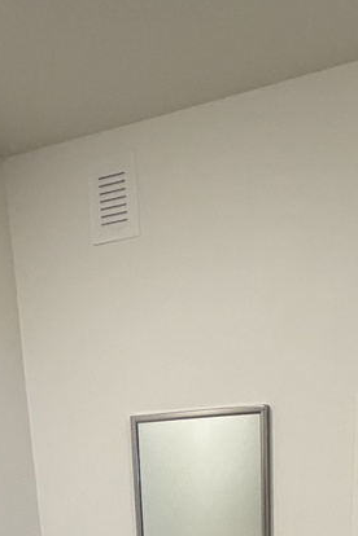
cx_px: 254
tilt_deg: -19.4
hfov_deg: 24.9
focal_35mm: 54
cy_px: 795
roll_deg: +1.3
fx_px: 805
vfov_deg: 26.8
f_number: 2.2
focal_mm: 2.22
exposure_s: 1/120
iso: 320
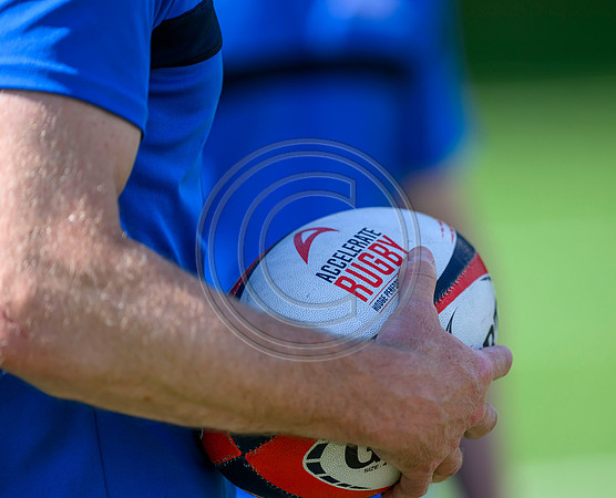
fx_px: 8305
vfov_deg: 3.4
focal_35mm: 453
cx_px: 374
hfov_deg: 4.2
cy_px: 249
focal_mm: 400
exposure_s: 1/2500
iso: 250
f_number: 3.2
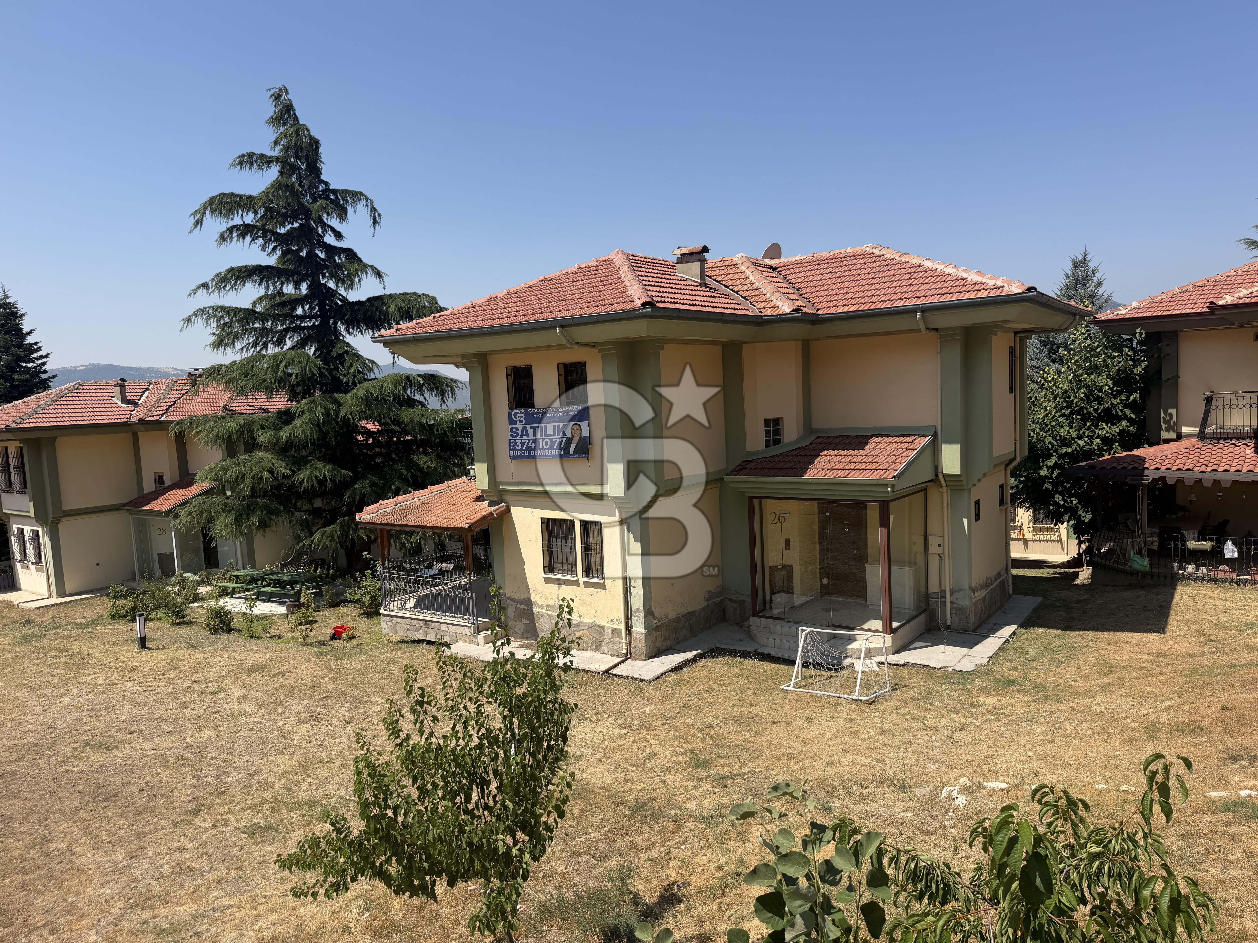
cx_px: 629
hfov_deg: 71.6
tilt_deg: -5.4
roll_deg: +3.0
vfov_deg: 56.8
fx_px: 872
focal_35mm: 24
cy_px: 472
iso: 80
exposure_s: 1/4405
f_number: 1.78
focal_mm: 6.76
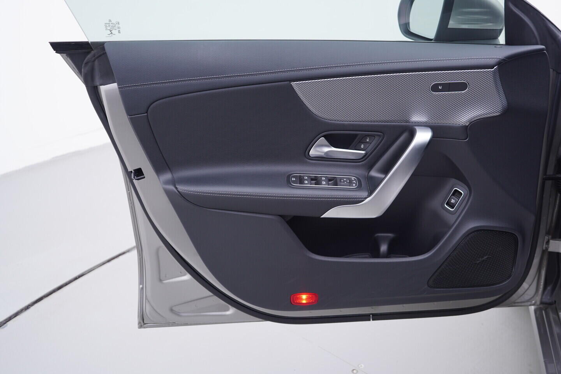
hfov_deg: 53.1
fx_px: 561
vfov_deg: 36.9
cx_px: 280
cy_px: 187
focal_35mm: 36
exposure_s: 1/50
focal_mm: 24
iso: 125
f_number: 3.2
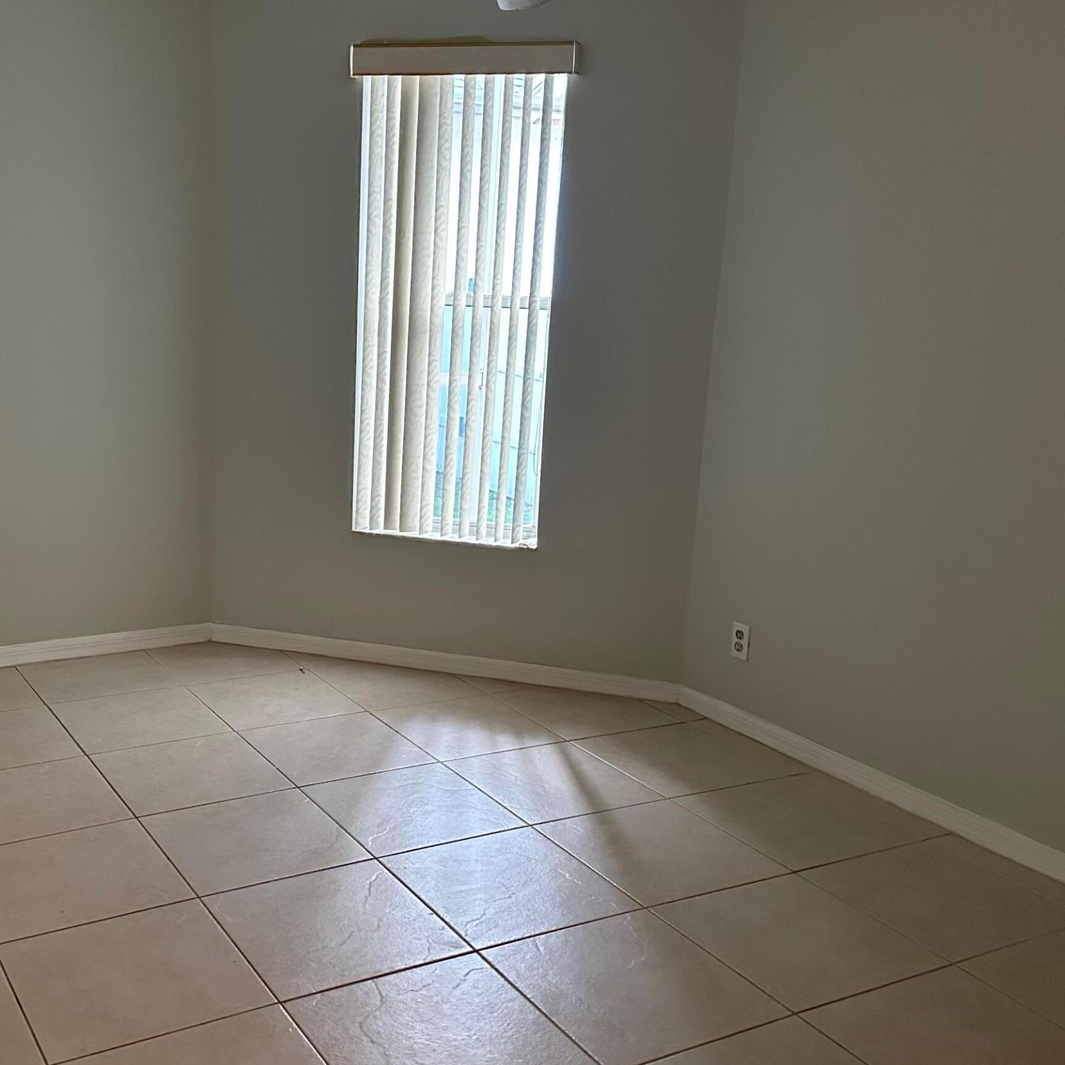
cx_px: 359
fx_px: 1288
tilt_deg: -13.2
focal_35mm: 37
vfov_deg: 44.9
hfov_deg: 44.3
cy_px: 541
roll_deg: -3.1
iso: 640
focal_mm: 6.86
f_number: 1.78
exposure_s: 1/60
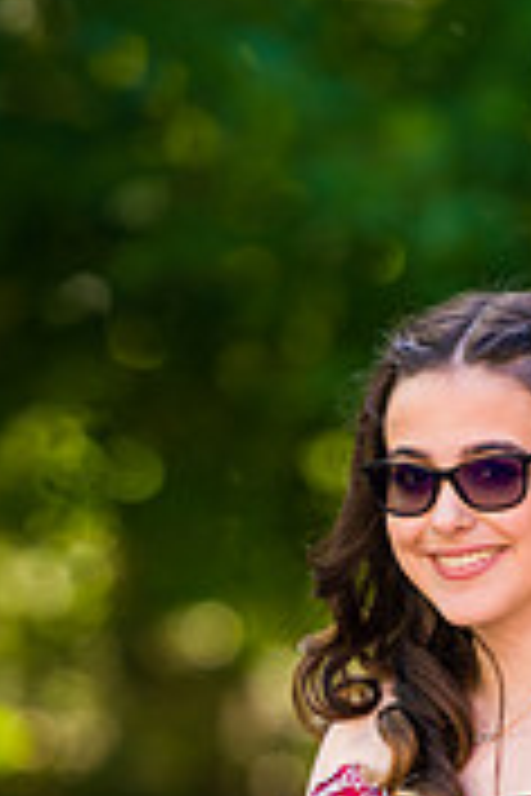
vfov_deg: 4.4
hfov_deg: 2.9
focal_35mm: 470
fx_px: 10398
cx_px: 513
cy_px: 760
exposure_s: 1/200
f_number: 3.2
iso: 200
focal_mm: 185
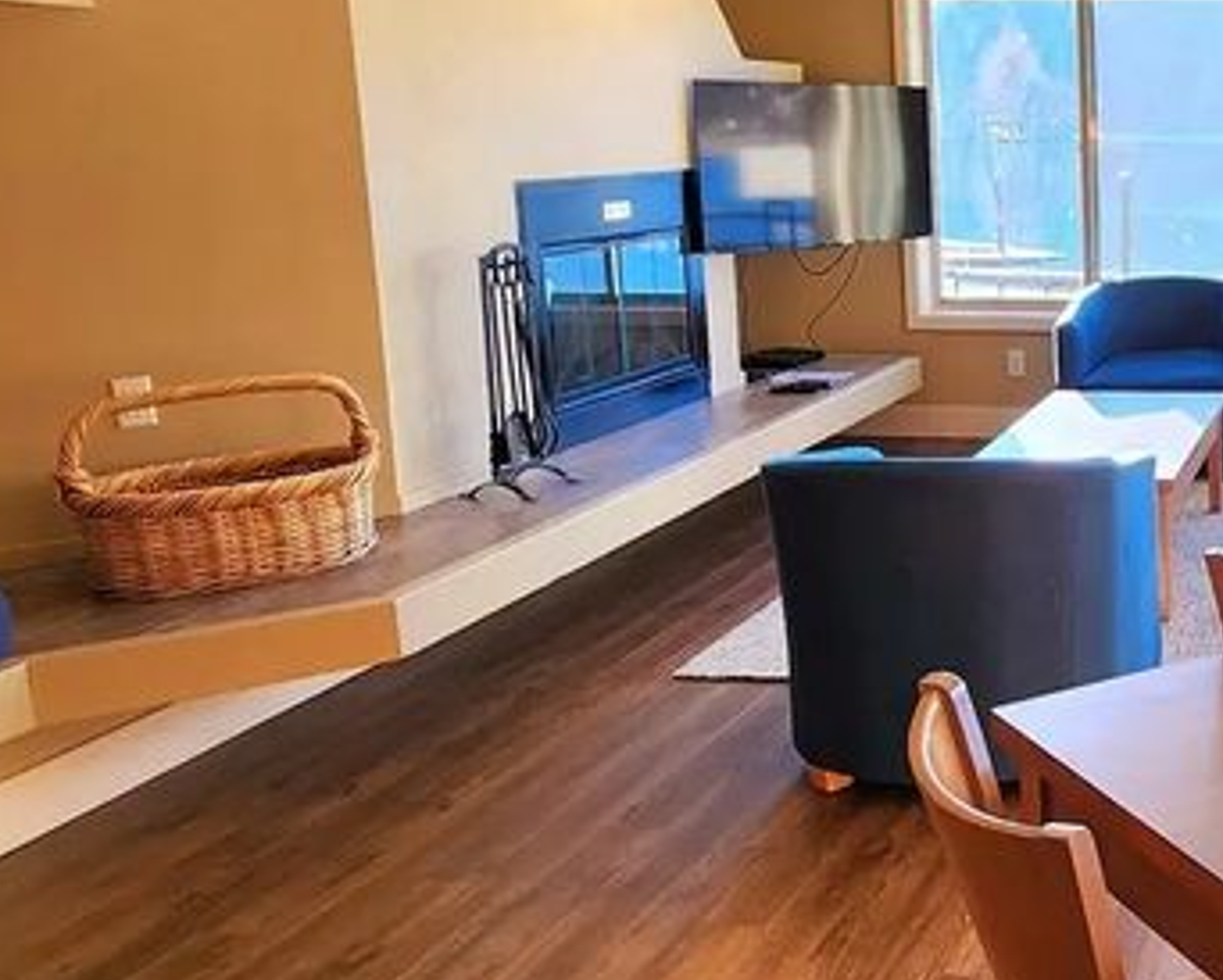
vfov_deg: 39.0
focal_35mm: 38
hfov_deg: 39.4
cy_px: 372
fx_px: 1376
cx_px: 1341
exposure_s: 1/120
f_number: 2.2
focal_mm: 2.2
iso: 64
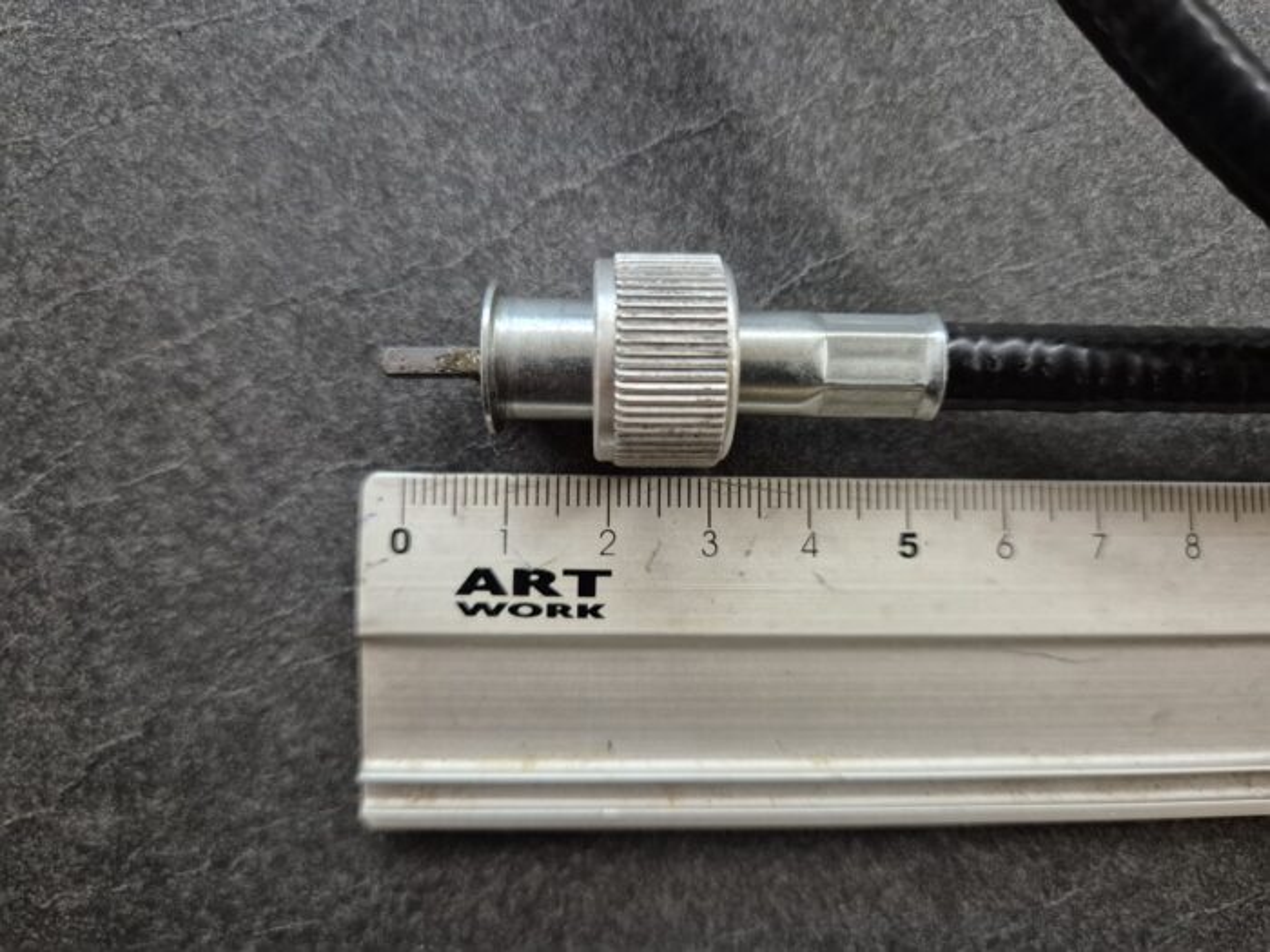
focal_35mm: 23
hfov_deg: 73.9
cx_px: 635
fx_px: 844
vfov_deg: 58.9
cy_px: 476
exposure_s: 1/100
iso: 1000
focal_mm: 5.4
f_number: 1.8
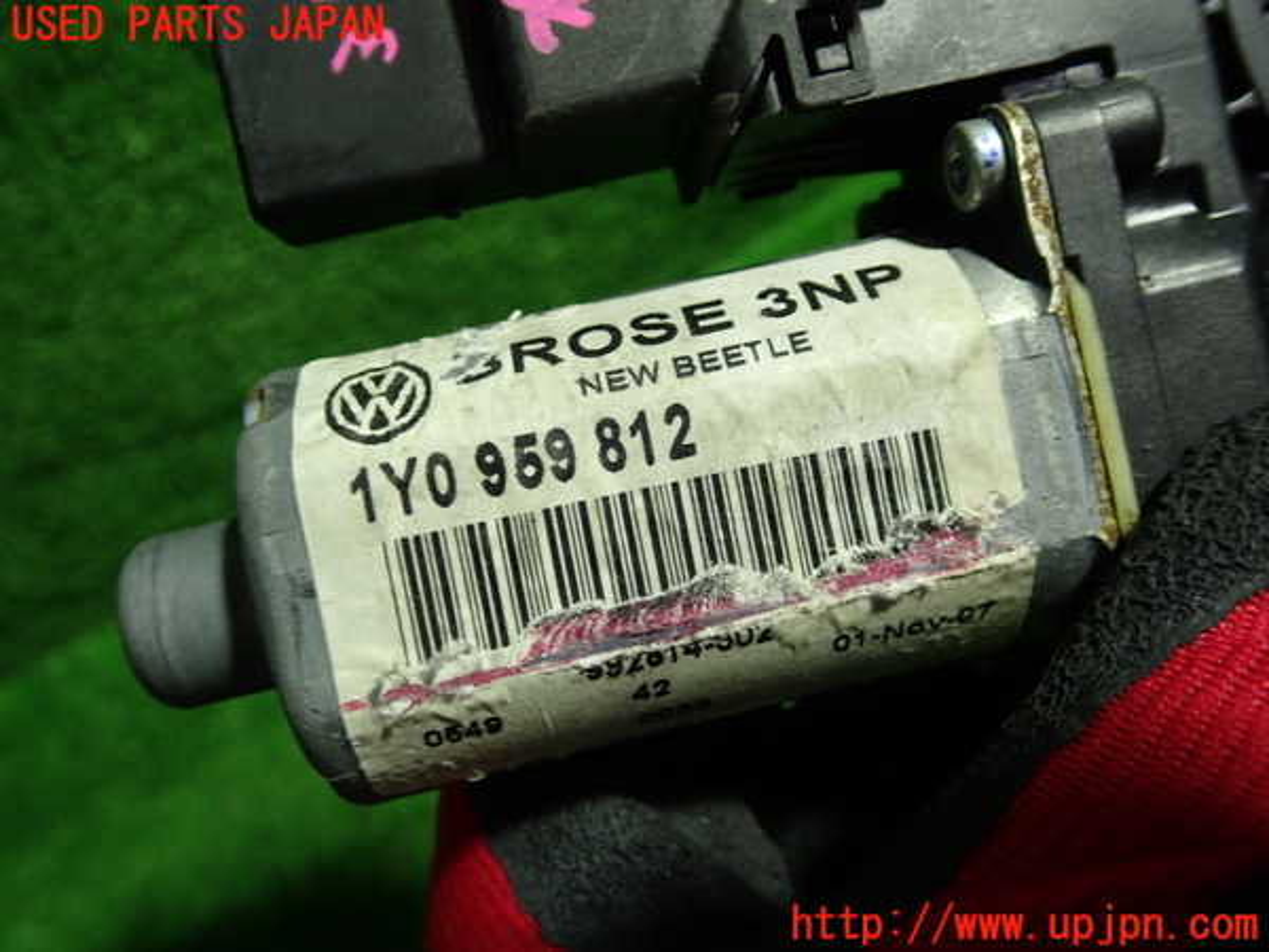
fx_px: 1100
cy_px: 476
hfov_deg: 60.0
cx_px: 634
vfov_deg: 46.8
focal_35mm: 30
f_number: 2.3
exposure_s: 1/40
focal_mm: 5.4
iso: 200
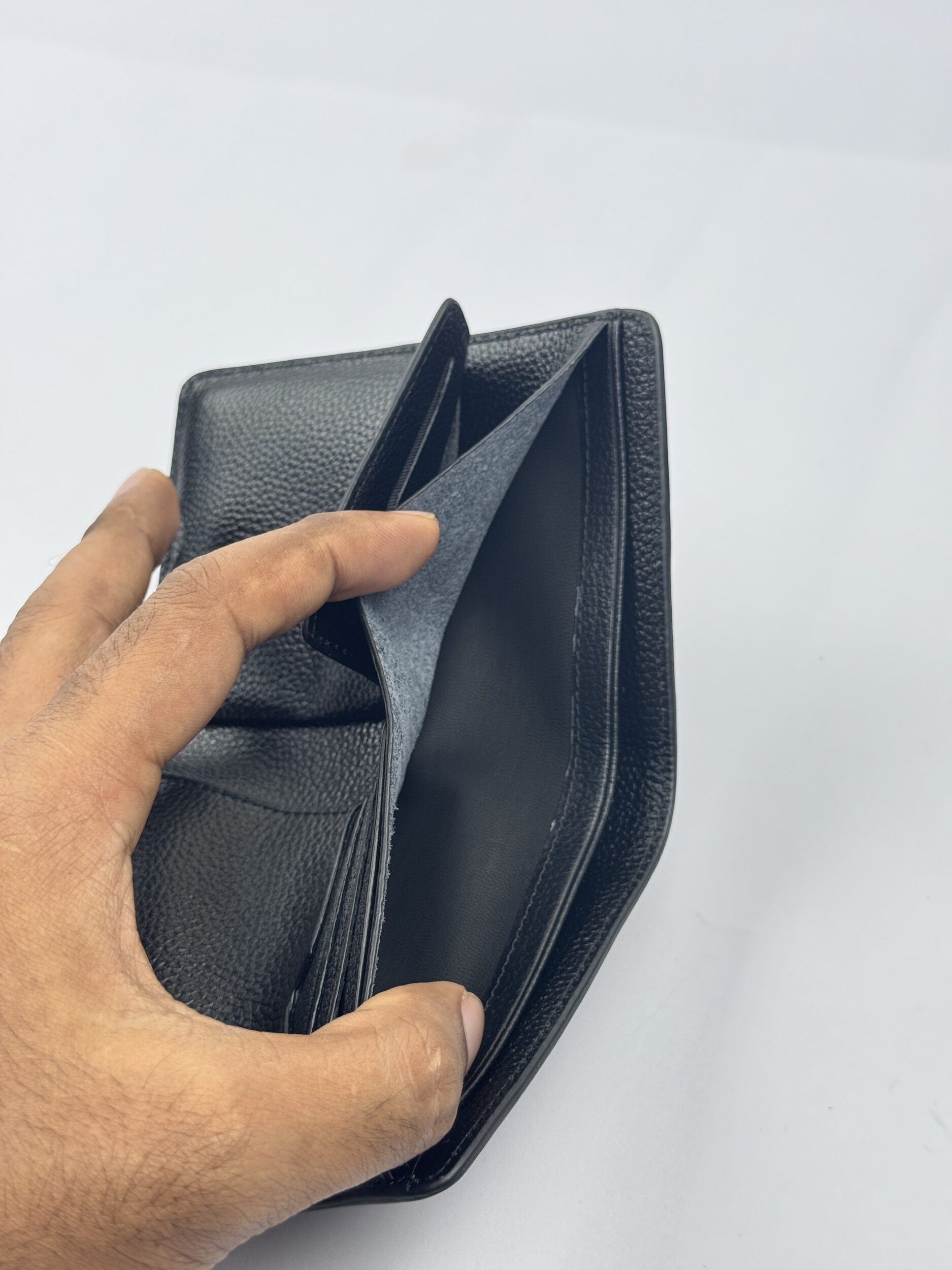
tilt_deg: -46.2
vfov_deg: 39.7
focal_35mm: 48
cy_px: 635
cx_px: 476
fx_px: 1760
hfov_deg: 30.3
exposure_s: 1/100
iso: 50
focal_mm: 6.76
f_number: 1.78
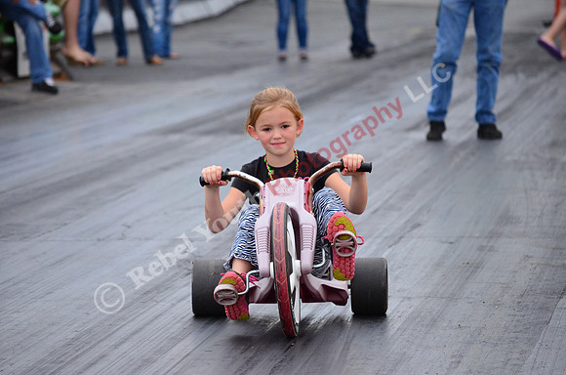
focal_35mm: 218
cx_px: 283
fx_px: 3412
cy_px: 188
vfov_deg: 6.3
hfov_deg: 9.5
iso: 1000
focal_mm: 145
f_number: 5.6
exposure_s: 1/2000
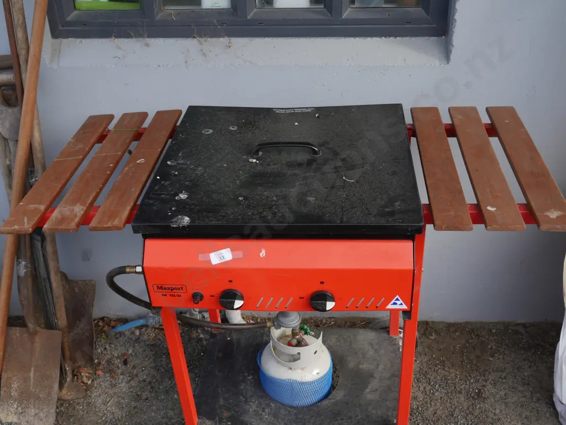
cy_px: 212
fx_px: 622
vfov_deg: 37.8
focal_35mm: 38
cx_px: 283
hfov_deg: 49.0
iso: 200
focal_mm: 19
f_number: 6.3
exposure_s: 1/200
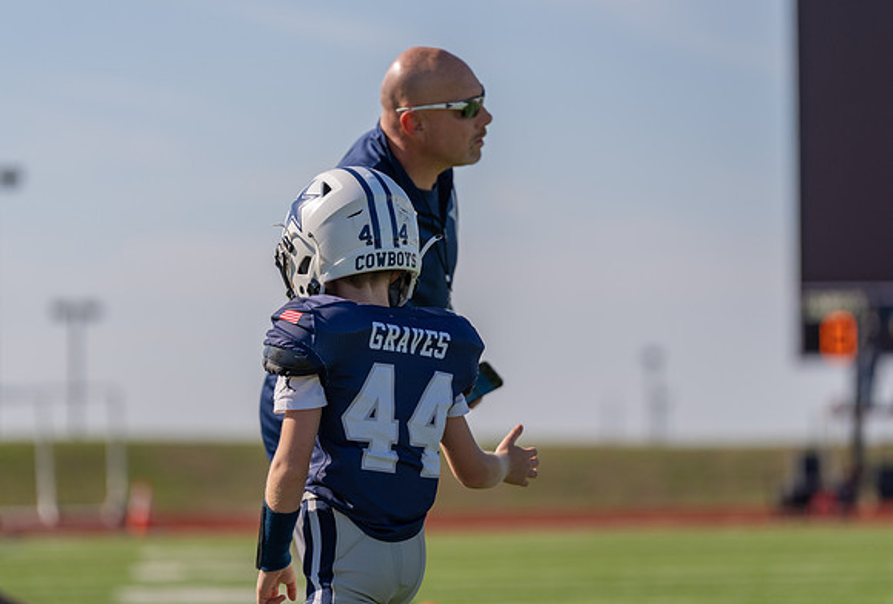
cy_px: 302
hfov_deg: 9.8
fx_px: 5208
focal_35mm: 209
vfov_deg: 6.6
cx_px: 454
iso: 100
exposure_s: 1/2000
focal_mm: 200
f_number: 3.5
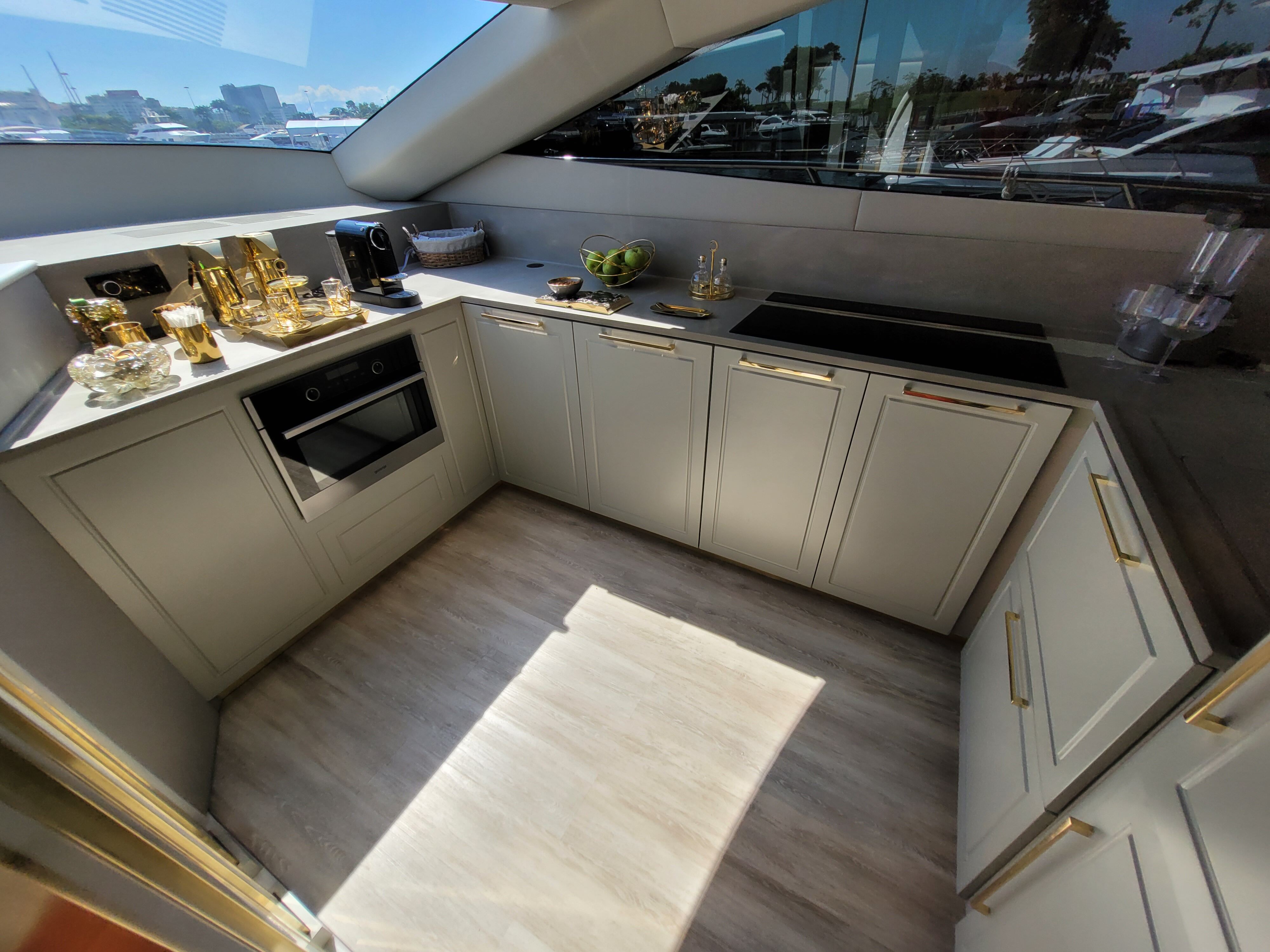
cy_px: 476
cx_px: 635
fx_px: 477
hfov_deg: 106.2
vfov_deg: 89.9
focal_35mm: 13
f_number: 2.2
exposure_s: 1/439
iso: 40
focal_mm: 1.74
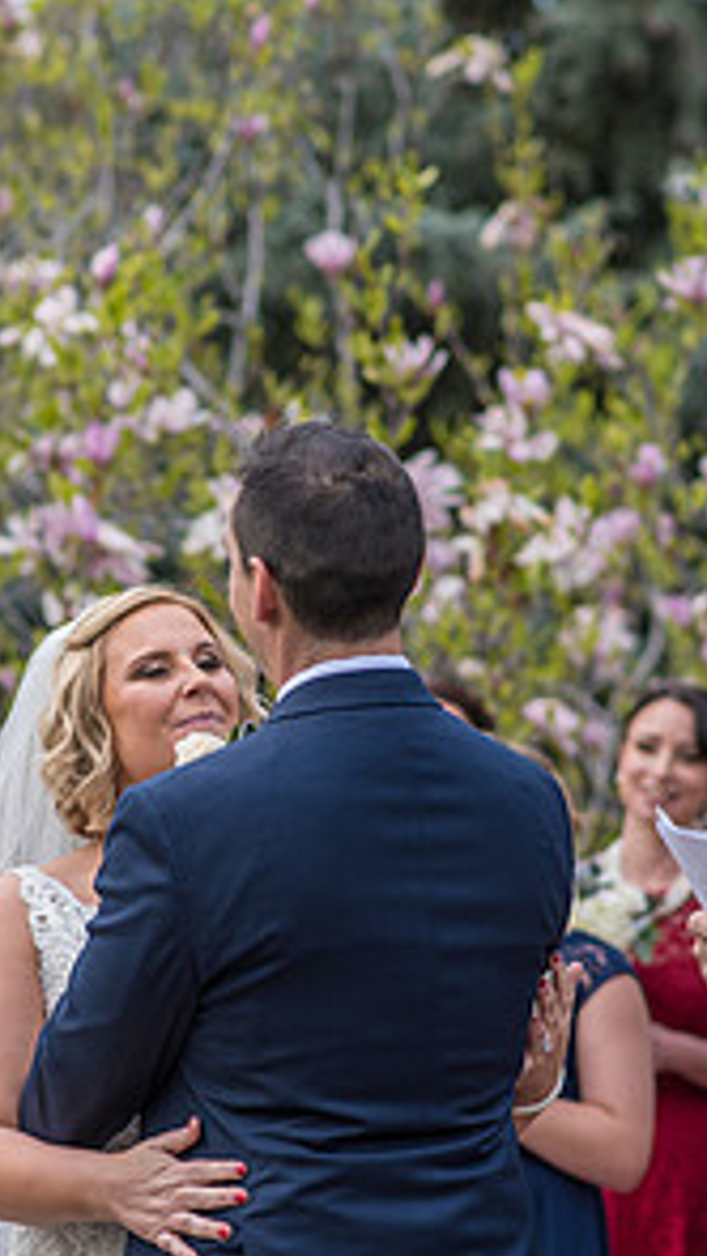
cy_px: 751
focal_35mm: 175
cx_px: 273
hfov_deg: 6.9
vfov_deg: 12.3
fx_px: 5831
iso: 100
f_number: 2.8
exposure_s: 1/250
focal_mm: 85
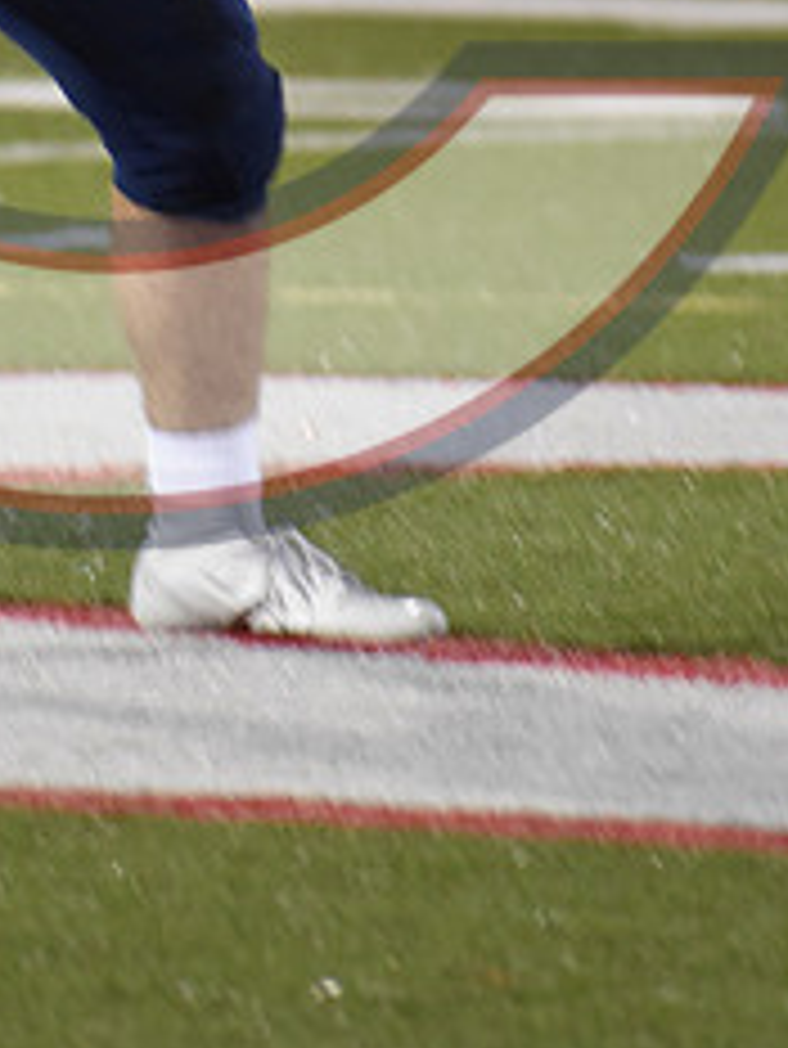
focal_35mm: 1078
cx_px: 97
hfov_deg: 1.4
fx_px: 32690
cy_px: -94
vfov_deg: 1.8
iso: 3200
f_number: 6.3
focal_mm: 300
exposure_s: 1/60
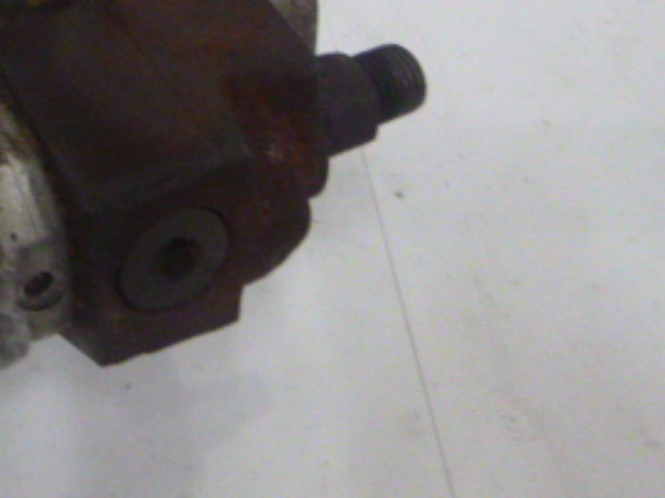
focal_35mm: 59
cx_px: -15
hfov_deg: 30.2
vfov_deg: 23.2
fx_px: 1133
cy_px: -59
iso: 800
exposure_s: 1/30
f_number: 3.9
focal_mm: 4.5
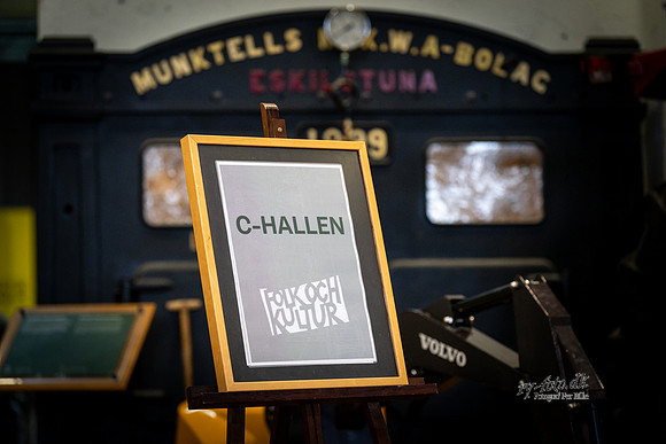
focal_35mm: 111
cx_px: 333
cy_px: 222
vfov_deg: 12.3
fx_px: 2054
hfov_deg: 18.4
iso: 3200
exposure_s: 1/200
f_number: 2.8
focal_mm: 111
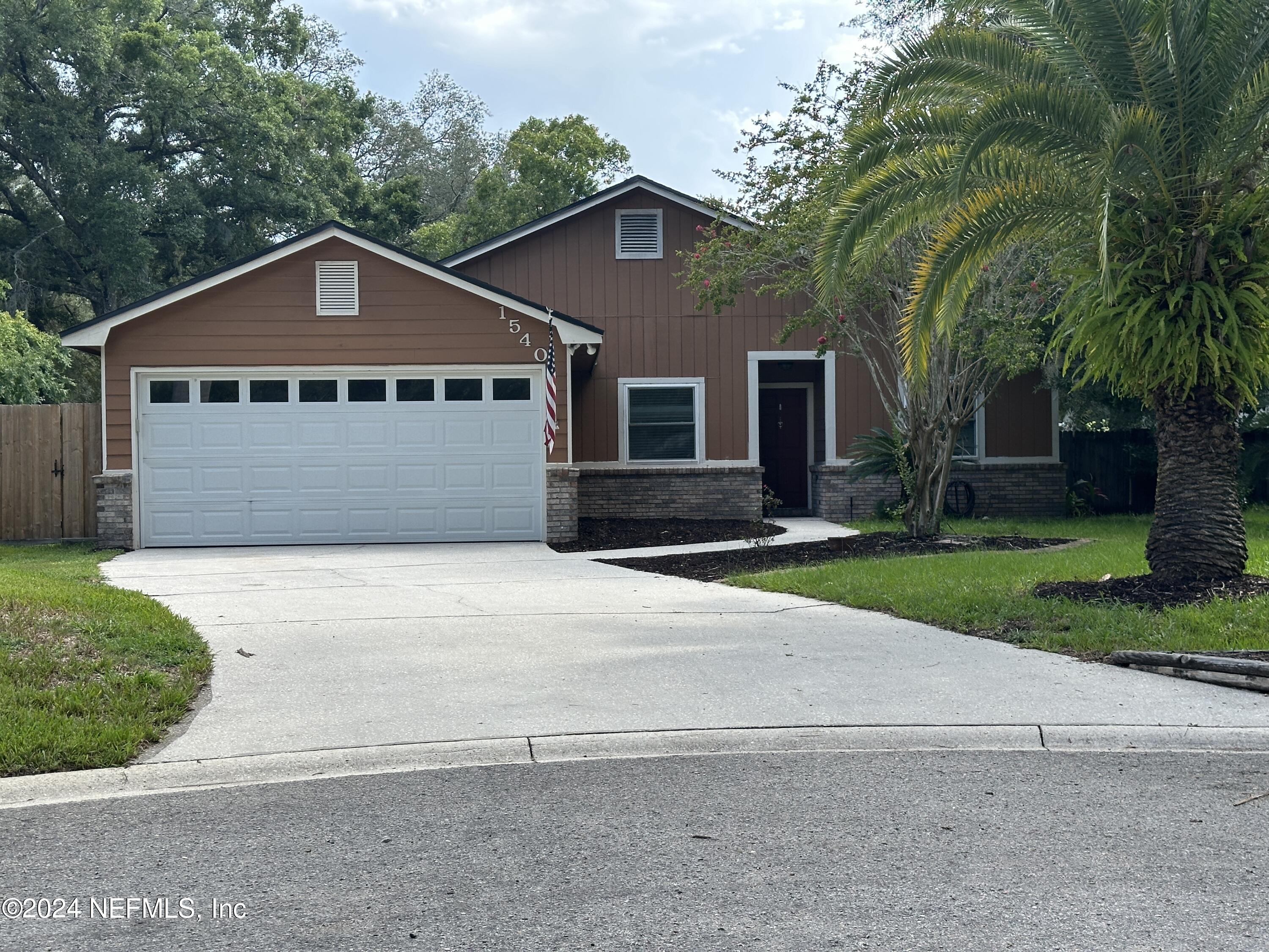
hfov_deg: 39.7
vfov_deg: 30.3
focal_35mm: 48
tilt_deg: -0.3
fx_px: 1760
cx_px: 634
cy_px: 476
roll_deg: +0.8
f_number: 1.78
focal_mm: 6.86
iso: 64
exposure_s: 1/1062
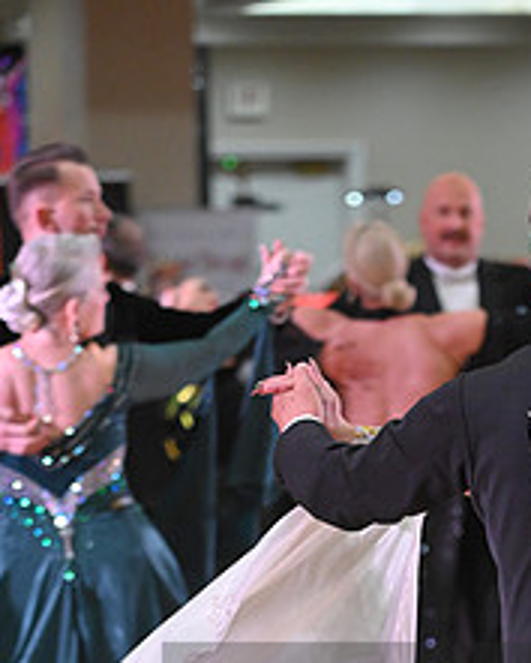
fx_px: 5791
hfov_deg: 5.2
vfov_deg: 6.5
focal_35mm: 295
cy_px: 744
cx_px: 578
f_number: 4.5
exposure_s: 1/400
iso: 2500
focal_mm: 120
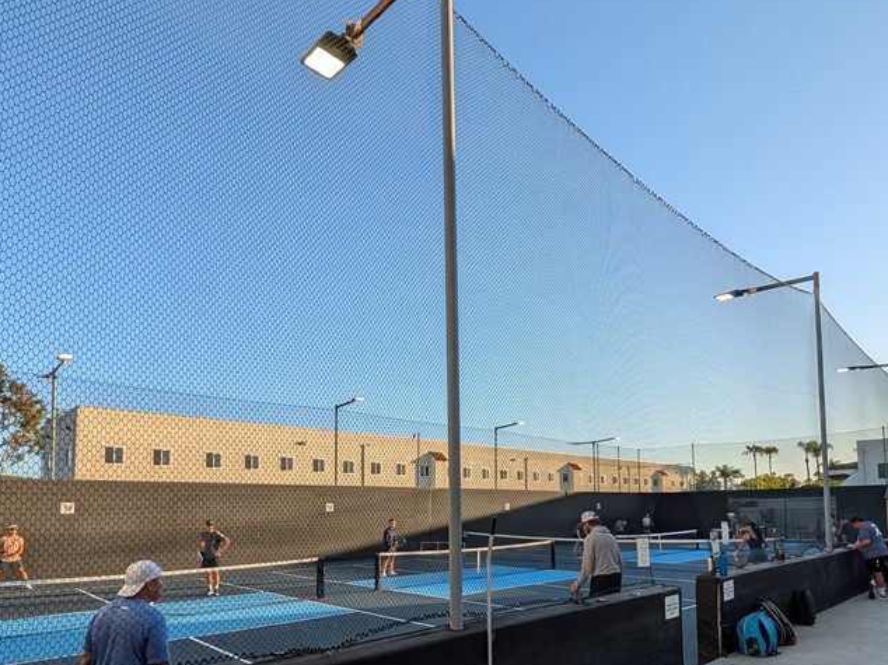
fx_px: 539
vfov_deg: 60.9
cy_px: 473
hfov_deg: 78.8
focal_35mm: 21
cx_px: 487
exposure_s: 1/500
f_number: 2.2
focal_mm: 1.54
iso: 30
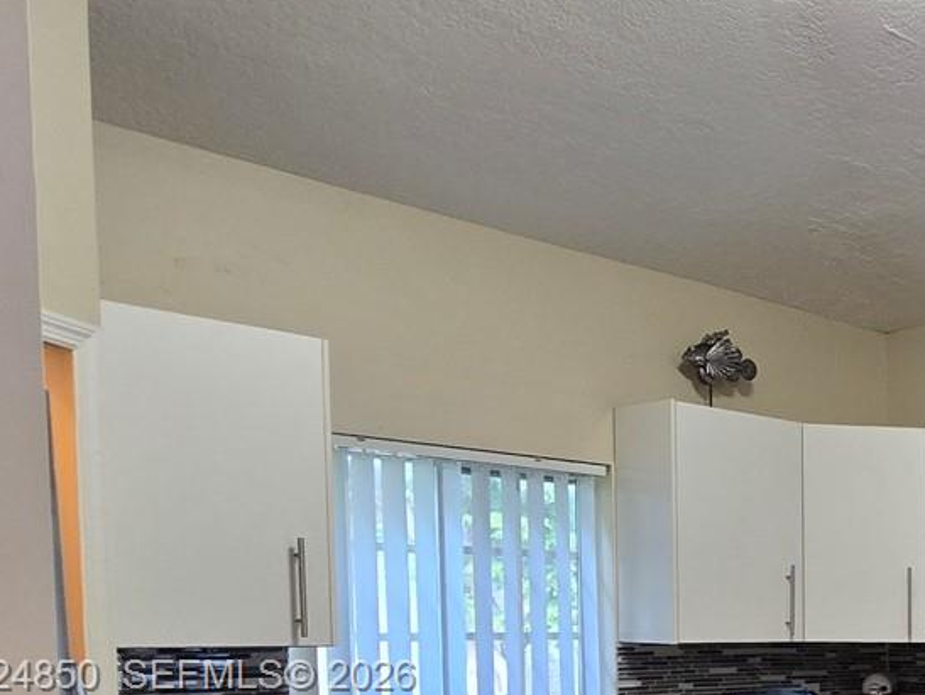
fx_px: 1016
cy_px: 678
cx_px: 1241
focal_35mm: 38
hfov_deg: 33.4
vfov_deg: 34.7
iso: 400
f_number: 2.2
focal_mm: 2.2
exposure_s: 1/60
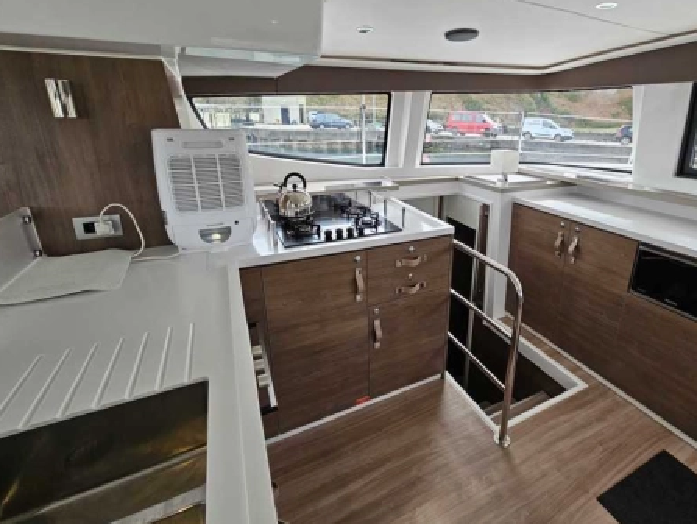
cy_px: 225
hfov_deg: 93.2
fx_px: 322
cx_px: 418
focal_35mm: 16
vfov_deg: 77.8
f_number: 2.2
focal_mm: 2.2
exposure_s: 1/359
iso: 200
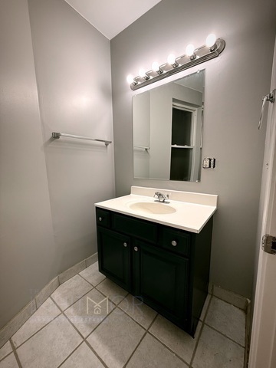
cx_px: 138
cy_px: 184
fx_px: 149
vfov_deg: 102.1
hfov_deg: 85.7
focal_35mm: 14
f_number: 2.2
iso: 100
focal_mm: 2.22
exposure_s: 1/120
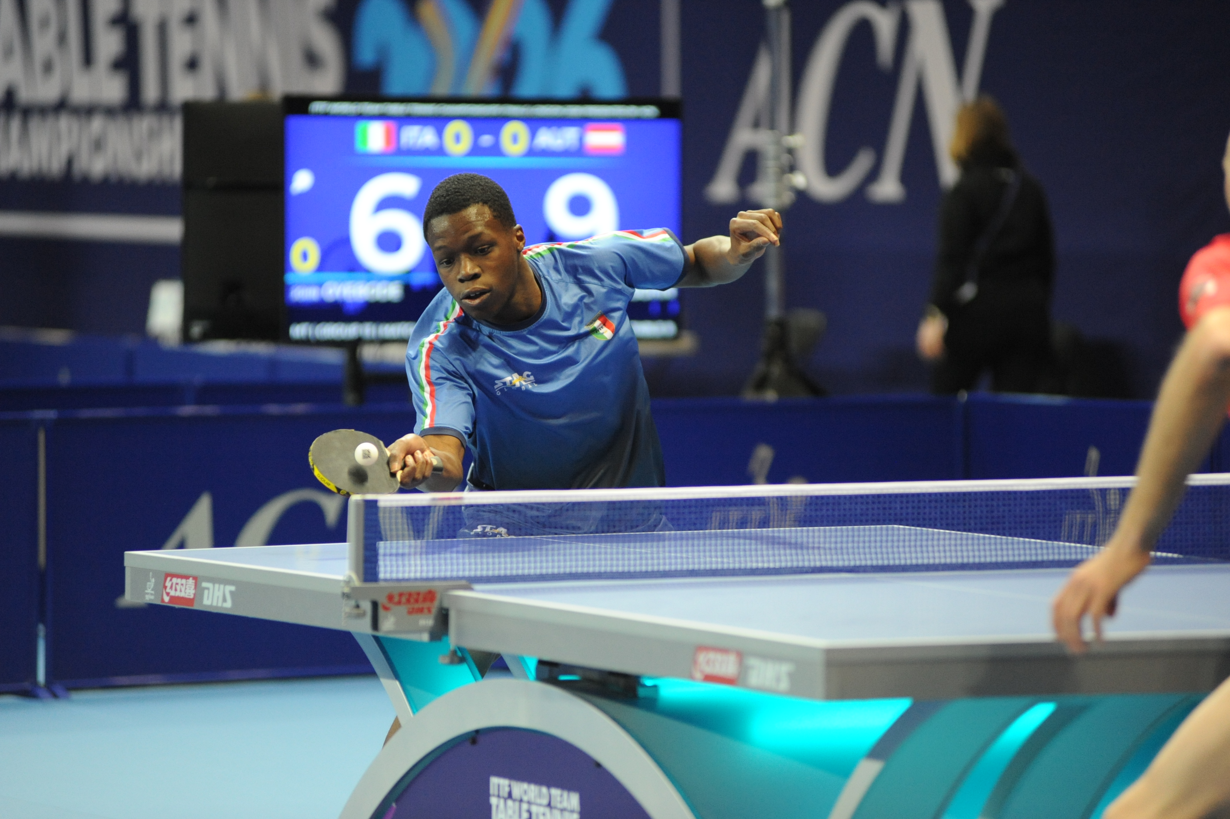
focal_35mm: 200
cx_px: 615
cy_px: 410
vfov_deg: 6.9
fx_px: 6830
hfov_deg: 10.3
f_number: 2.8
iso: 3200
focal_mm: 200
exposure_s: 1/640
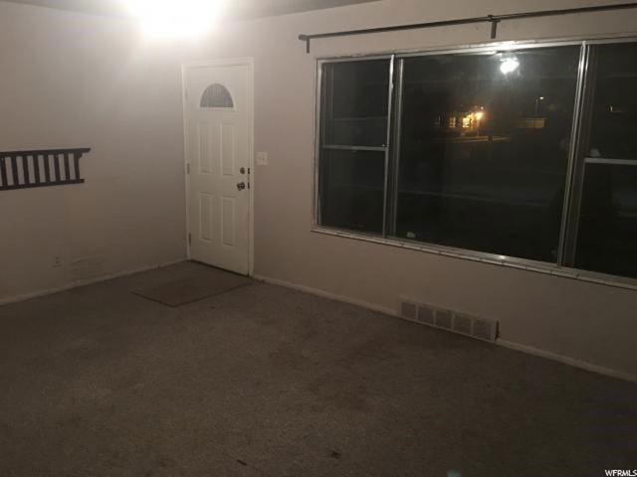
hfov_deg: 61.7
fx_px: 534
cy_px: 238
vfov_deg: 48.2
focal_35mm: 29
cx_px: 318
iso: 80
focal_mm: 4.15
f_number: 2.2
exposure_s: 1/4
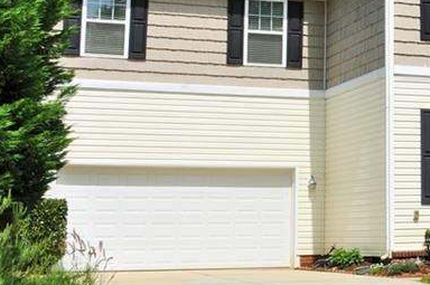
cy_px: 26
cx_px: 540
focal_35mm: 96
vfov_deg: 14.1
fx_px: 1145
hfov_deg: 19.8
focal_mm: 24
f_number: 14
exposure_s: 1/200
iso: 200
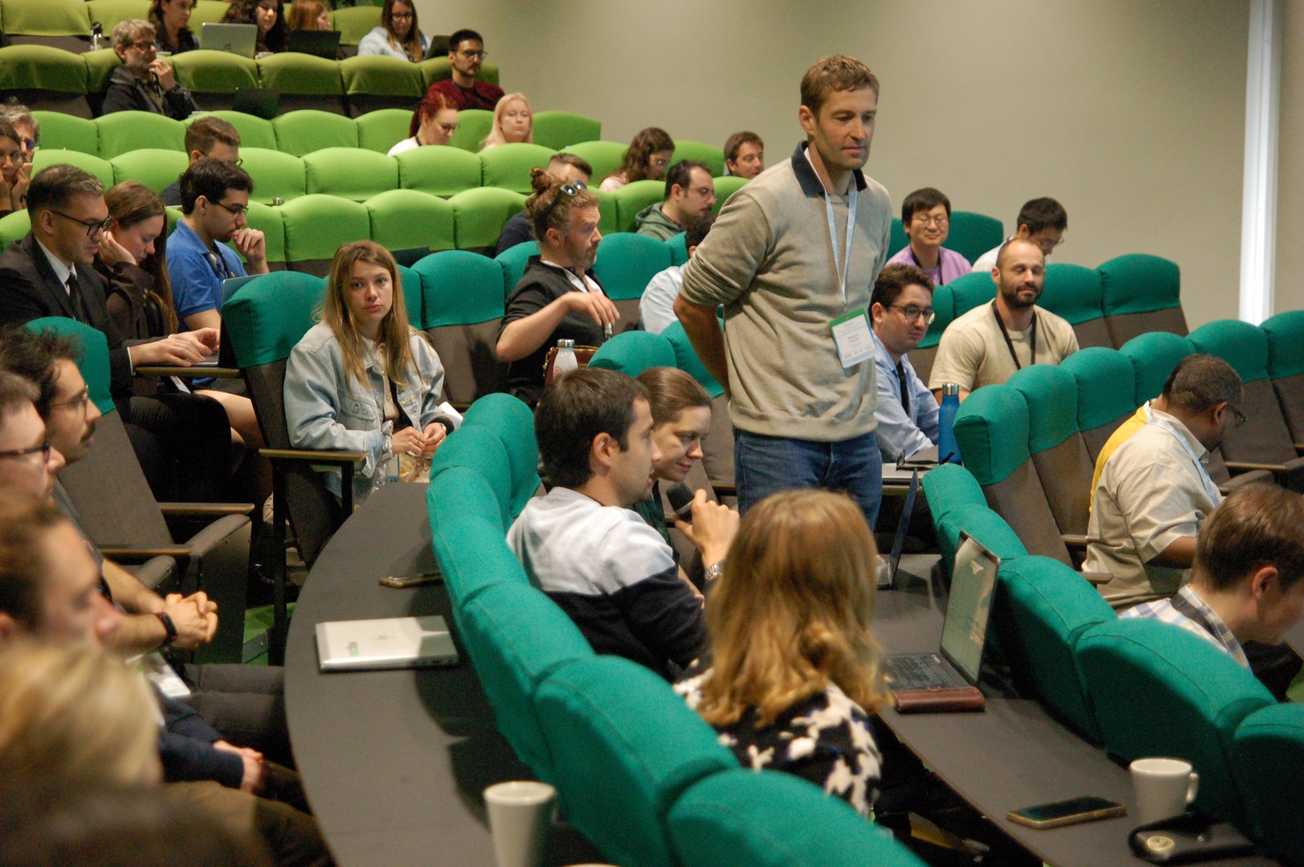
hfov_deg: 27.0
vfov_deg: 18.2
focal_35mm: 75
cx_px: 652
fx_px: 2714
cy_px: 434
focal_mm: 50
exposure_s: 1/125
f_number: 2.8
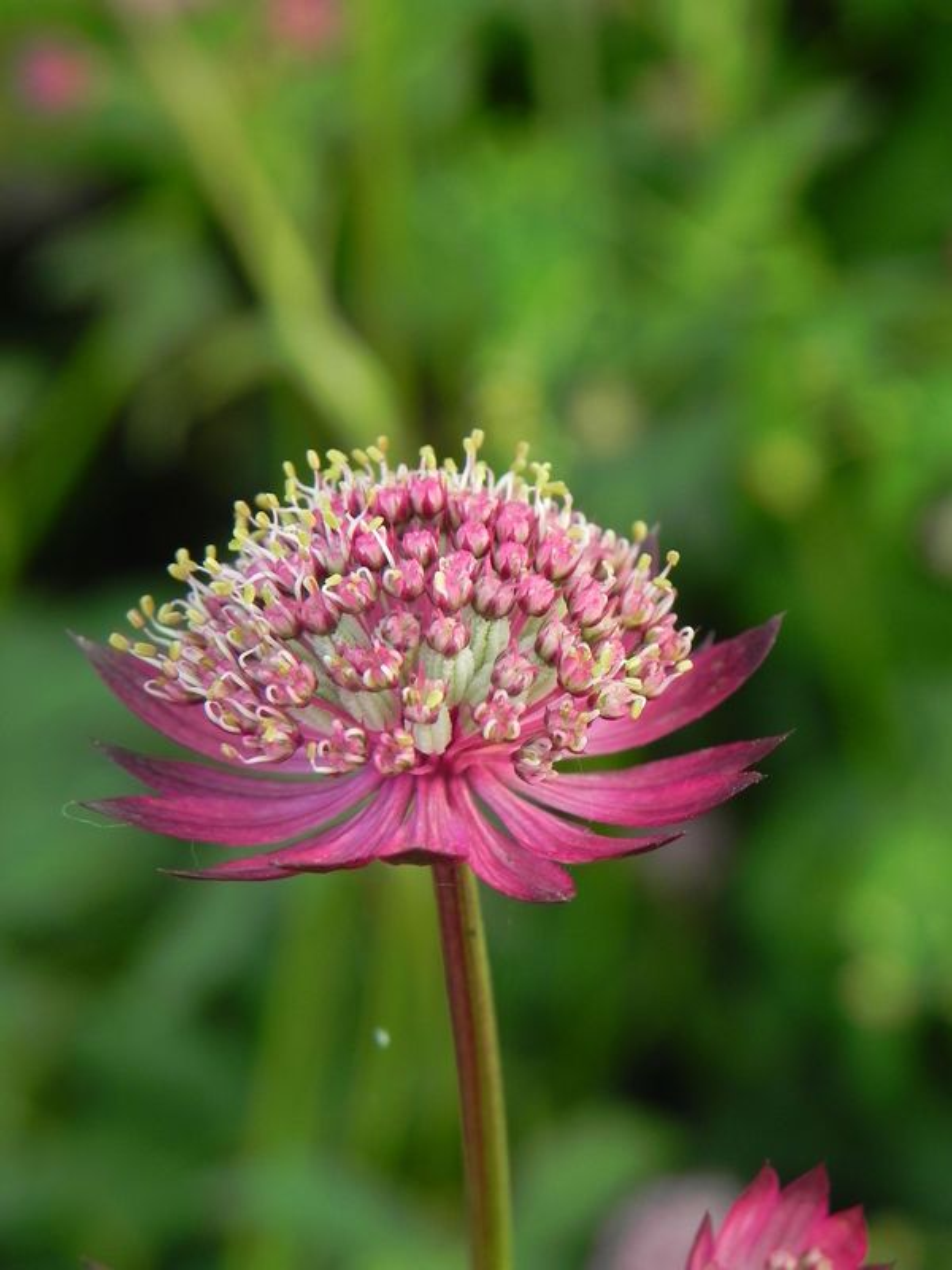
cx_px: 476
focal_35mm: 95
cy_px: 635
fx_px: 3484
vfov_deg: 20.7
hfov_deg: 15.6
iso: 160
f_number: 4.5
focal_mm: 16.9
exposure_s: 1/40
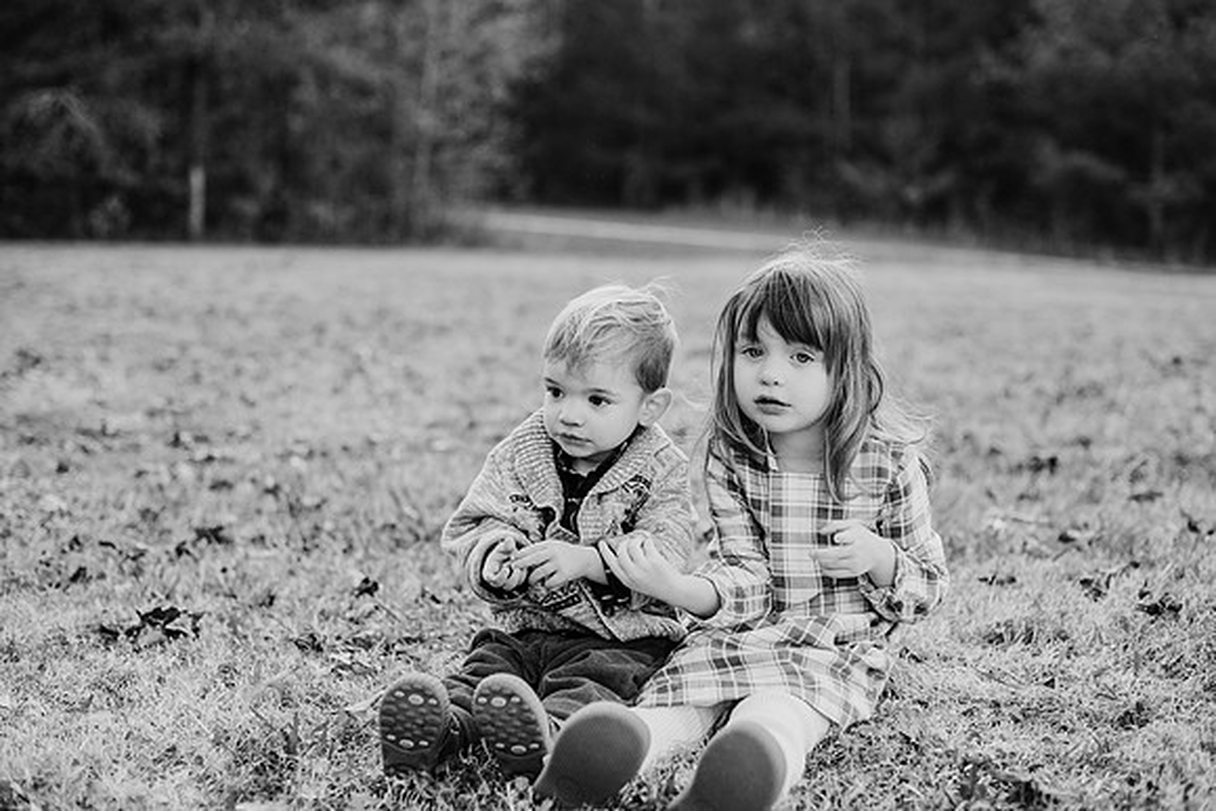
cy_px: 406
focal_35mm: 50
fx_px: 1689
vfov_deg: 27.0
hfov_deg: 39.6
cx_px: 608
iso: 500
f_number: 2.8
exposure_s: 1/1000
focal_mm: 50
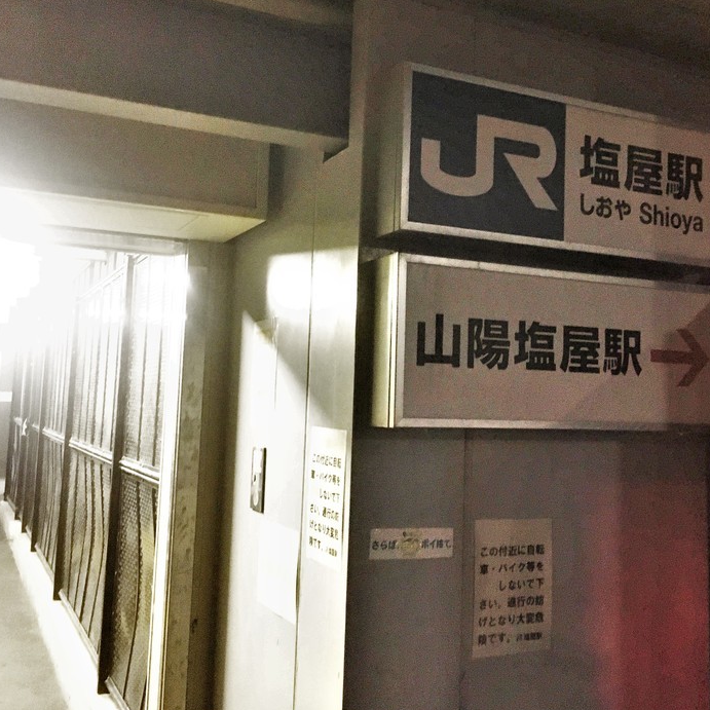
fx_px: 882
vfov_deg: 43.8
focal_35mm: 38
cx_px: 400
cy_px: 327
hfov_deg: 43.8
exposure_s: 1/15
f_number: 2.2
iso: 200
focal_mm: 4.15
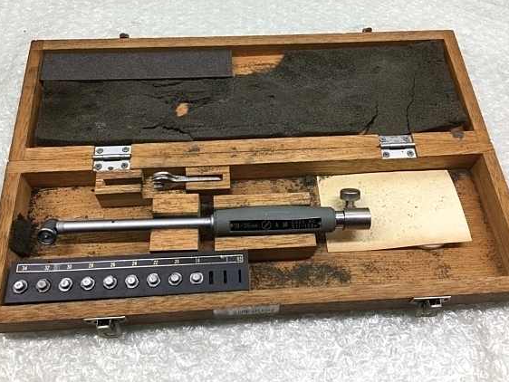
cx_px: 255
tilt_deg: -59.6
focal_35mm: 33
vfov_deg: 43.0
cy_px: 180
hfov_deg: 55.3
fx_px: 485
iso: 32
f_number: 2.2
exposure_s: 1/60
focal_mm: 4.15
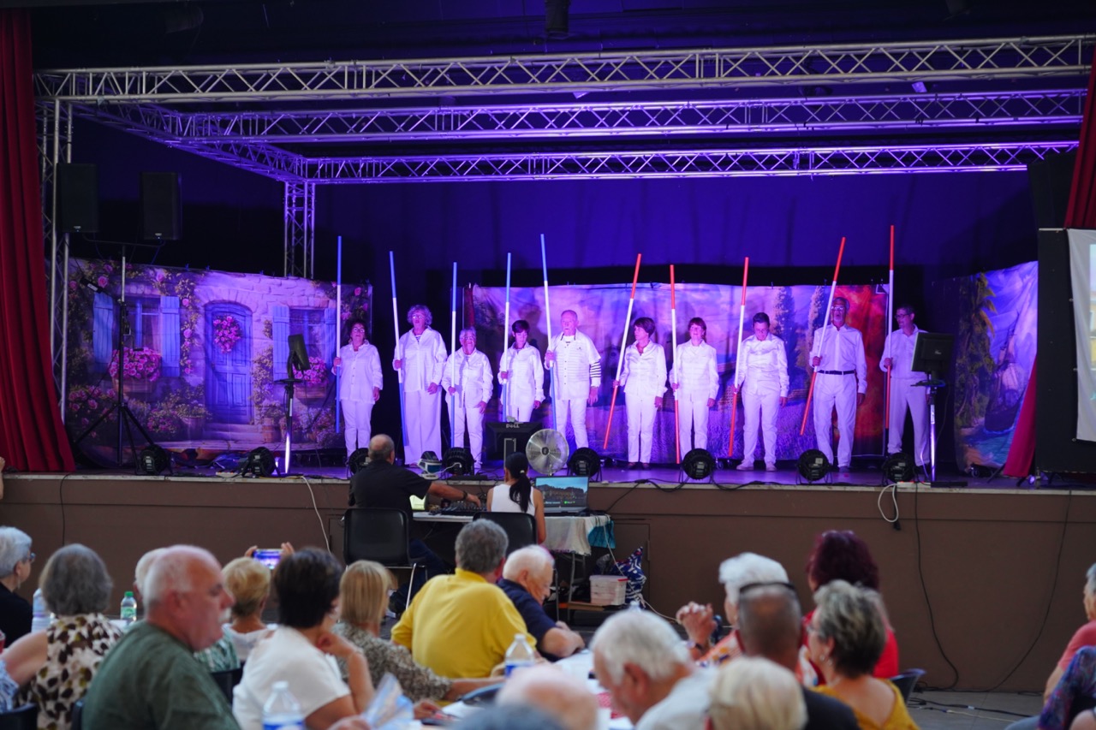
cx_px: 548
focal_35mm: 70
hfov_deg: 28.8
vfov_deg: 19.5
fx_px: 2131
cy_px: 365
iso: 2000
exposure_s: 1/125
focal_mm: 70
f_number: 4
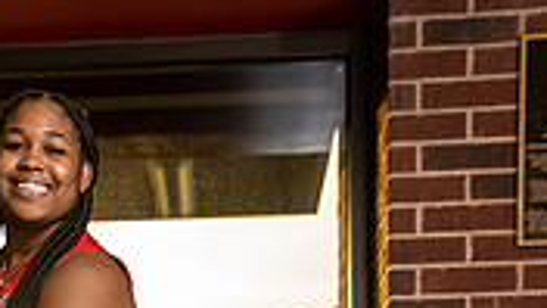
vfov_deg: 10.8
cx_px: 137
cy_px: 672
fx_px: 1436
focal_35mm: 99
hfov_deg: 21.4
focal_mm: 37
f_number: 3.2
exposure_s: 1/250
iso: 320
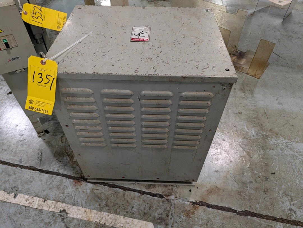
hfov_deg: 71.5
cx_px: 152
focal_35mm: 24
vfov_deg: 56.9
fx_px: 210
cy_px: 114
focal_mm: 6.9
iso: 836
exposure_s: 1/556
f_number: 1.68
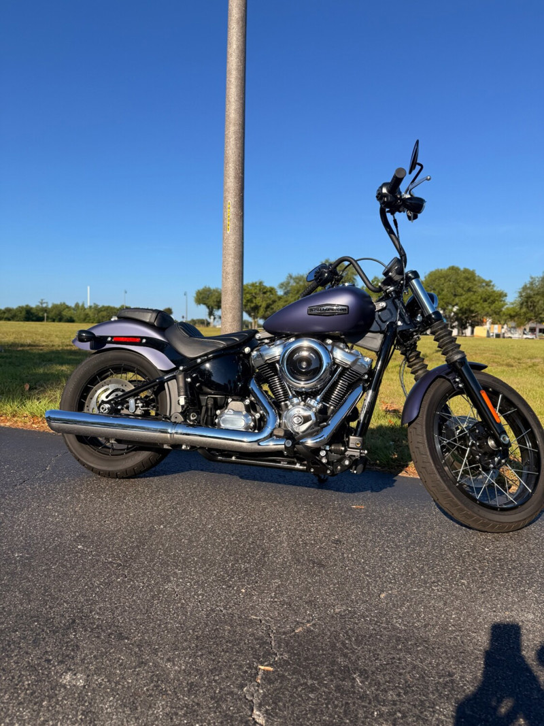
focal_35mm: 24
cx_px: 272
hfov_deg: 56.8
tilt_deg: -3.0
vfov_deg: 71.6
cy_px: 363
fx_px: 503
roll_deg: -1.6
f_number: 1.78
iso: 80
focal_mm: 6.76
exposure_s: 1/2907
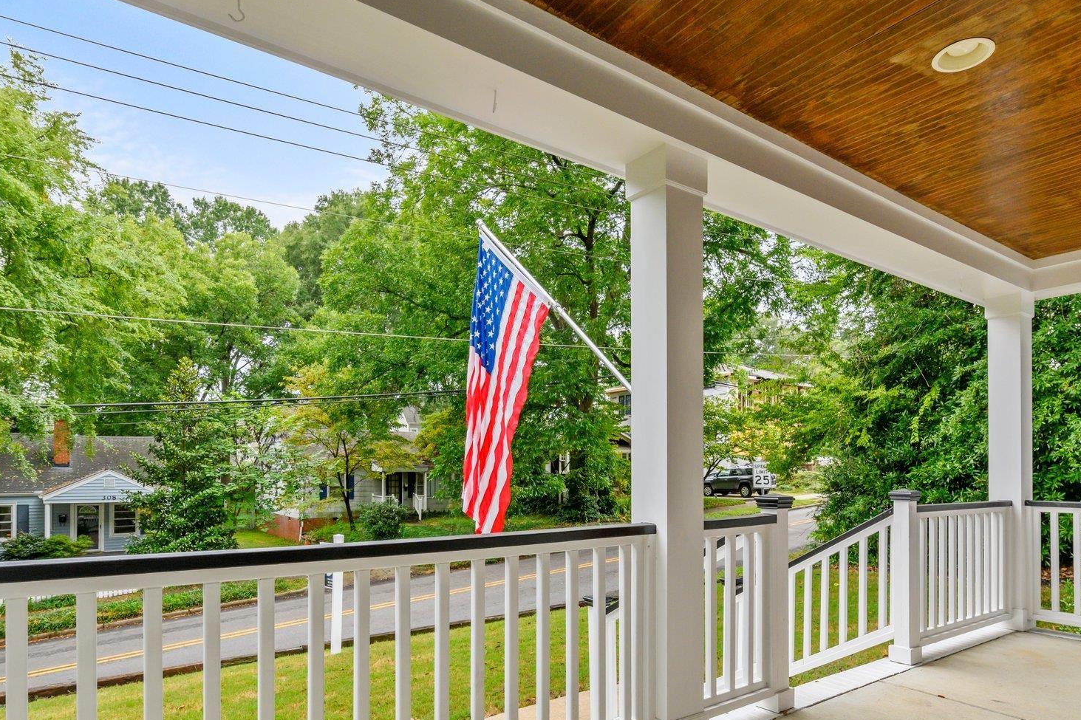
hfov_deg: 81.1
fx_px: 630
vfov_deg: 58.2
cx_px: 576
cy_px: 477
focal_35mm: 21
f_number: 8
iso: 500
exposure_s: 1/50
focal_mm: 15
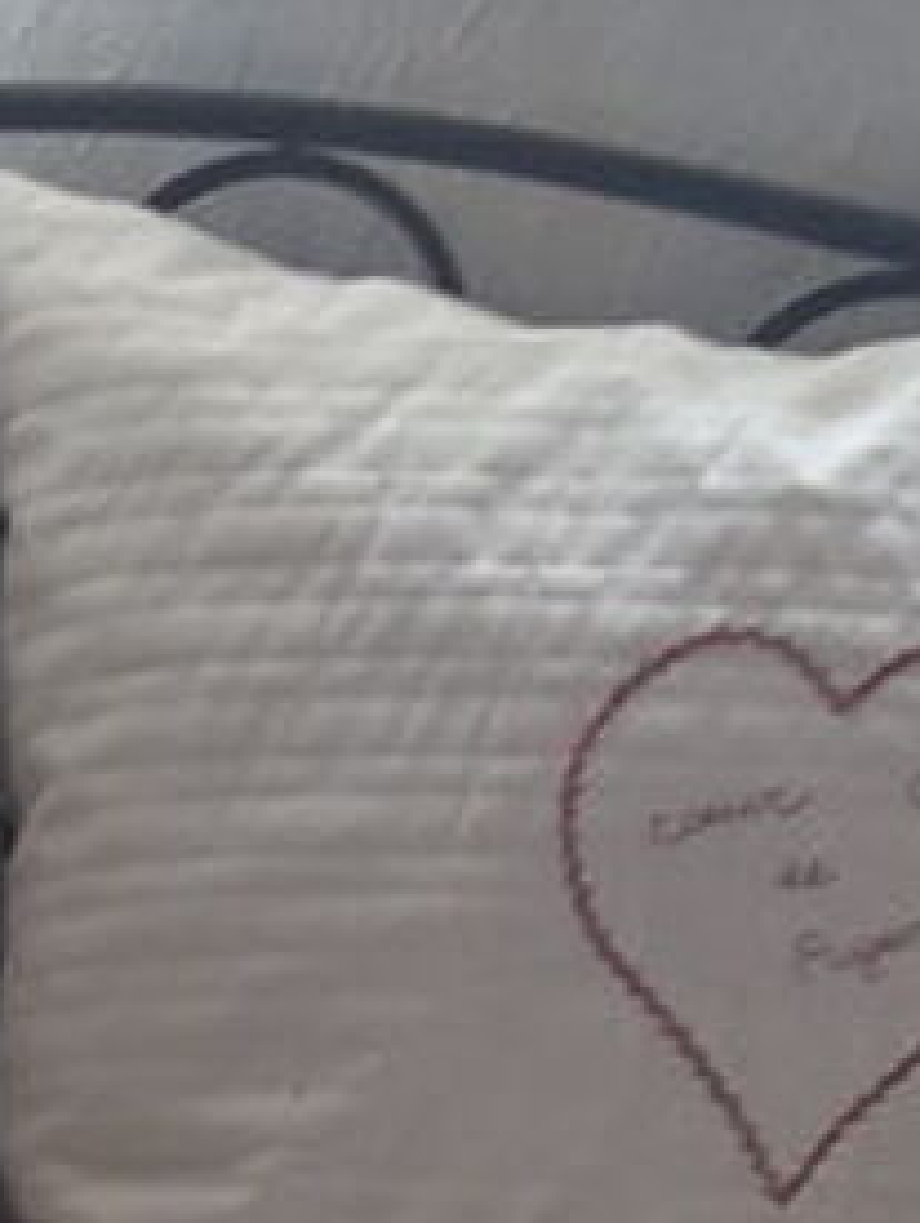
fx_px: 5303
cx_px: -302
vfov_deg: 12.3
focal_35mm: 150
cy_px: 1995
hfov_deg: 9.7
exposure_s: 1/33
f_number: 1.9
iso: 80
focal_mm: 2.9
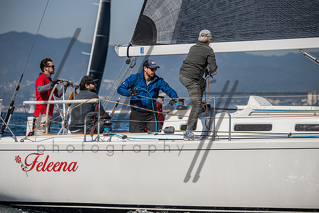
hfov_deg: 9.5
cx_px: 159
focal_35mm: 218
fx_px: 1929
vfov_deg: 6.3
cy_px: 95
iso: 400
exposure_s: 1/6400
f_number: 5
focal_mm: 195
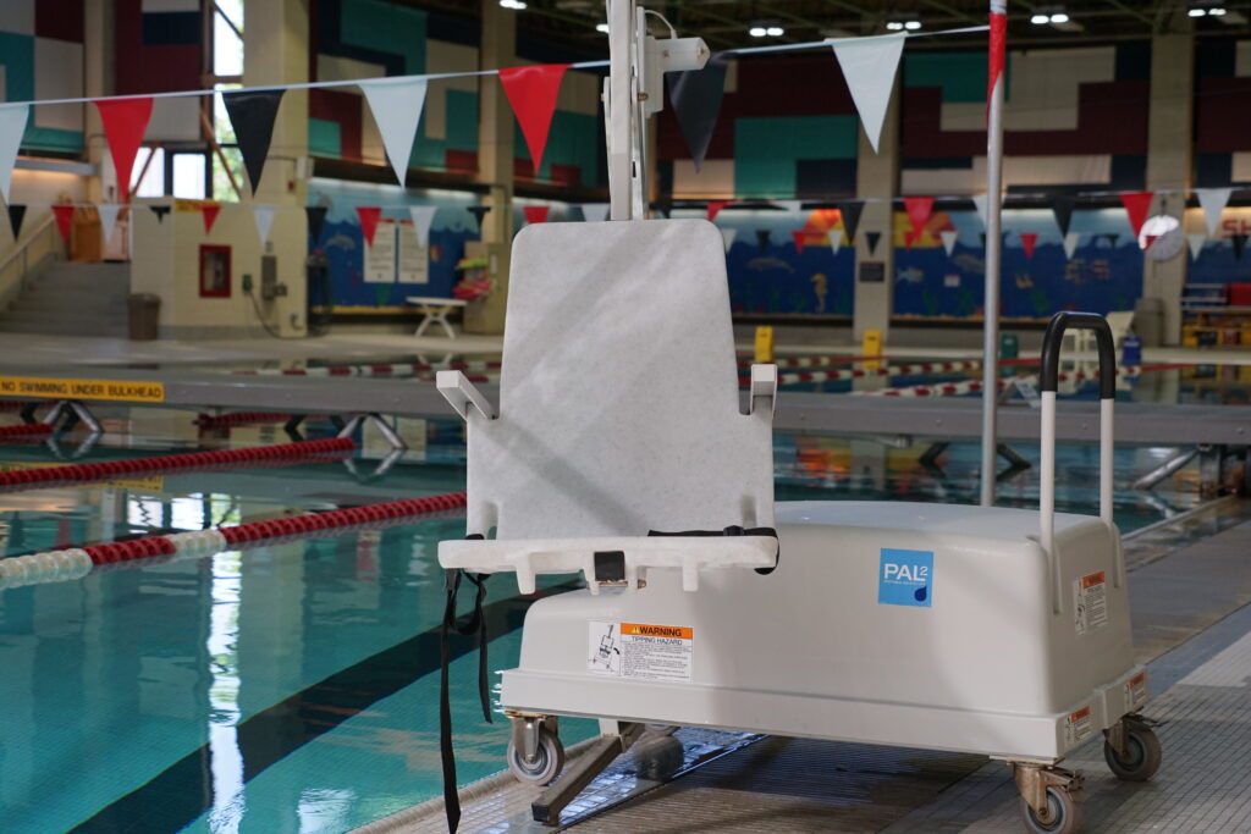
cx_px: 626
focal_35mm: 59
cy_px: 417
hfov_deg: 33.9
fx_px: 2050
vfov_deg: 23.0
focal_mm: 59
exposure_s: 1/200
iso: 800
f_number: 4.5
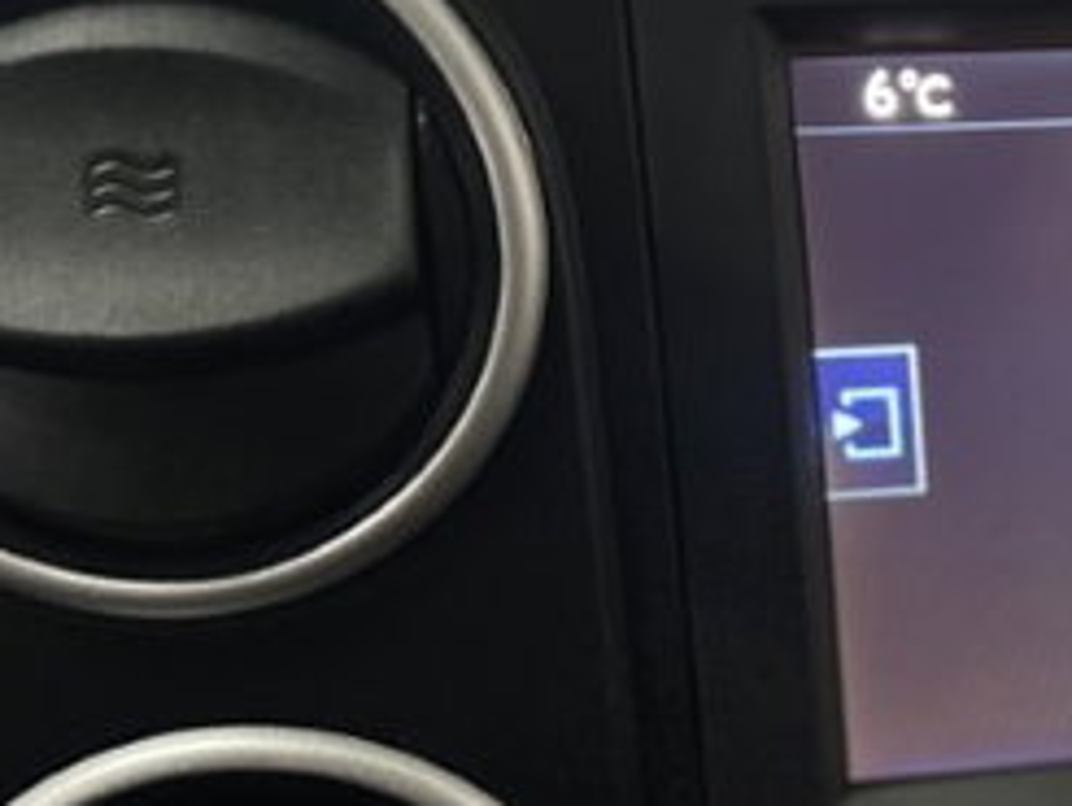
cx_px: 1307
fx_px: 2294
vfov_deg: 19.8
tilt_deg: -21.2
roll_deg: +0.3
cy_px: 597
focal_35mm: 74
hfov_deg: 23.8
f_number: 1.78
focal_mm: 6.86
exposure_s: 1/33
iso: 1000
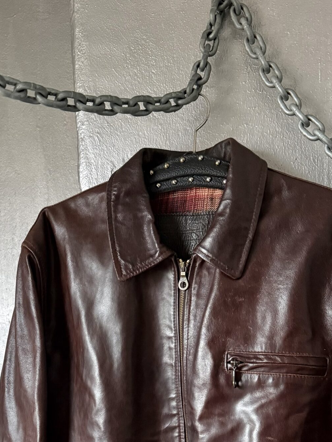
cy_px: 351
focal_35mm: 46
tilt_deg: -1.6
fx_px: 588
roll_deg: +1.0
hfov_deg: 31.5
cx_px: 185
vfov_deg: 39.7
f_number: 1.78
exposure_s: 1/60
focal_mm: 6.76
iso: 800
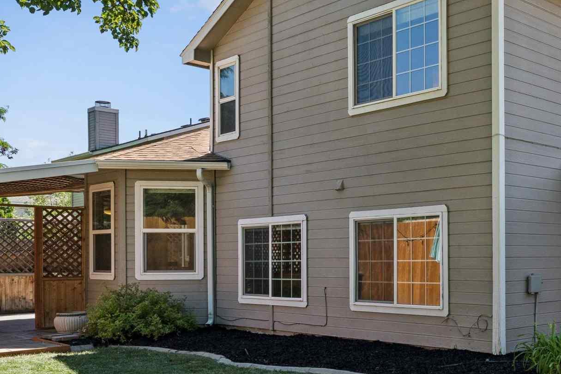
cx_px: 584
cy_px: 258
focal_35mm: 44
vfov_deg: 30.2
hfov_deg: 38.5
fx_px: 686
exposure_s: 1/160
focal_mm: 17.4
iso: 400
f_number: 13
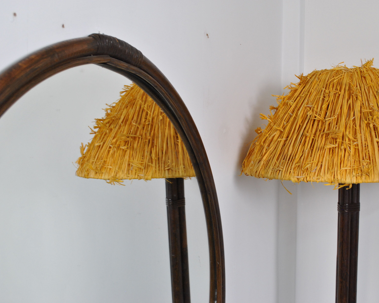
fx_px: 594
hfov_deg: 35.3
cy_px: 144
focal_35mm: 53
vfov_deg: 28.6
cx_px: 213
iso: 500
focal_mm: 30
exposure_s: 1/30
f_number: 6.3
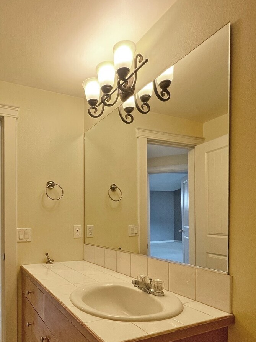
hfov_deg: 60.8
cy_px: 249
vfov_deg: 74.4
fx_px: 207
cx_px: 72
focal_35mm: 21
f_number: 1.8
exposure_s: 1/120
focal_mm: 1.57
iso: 125
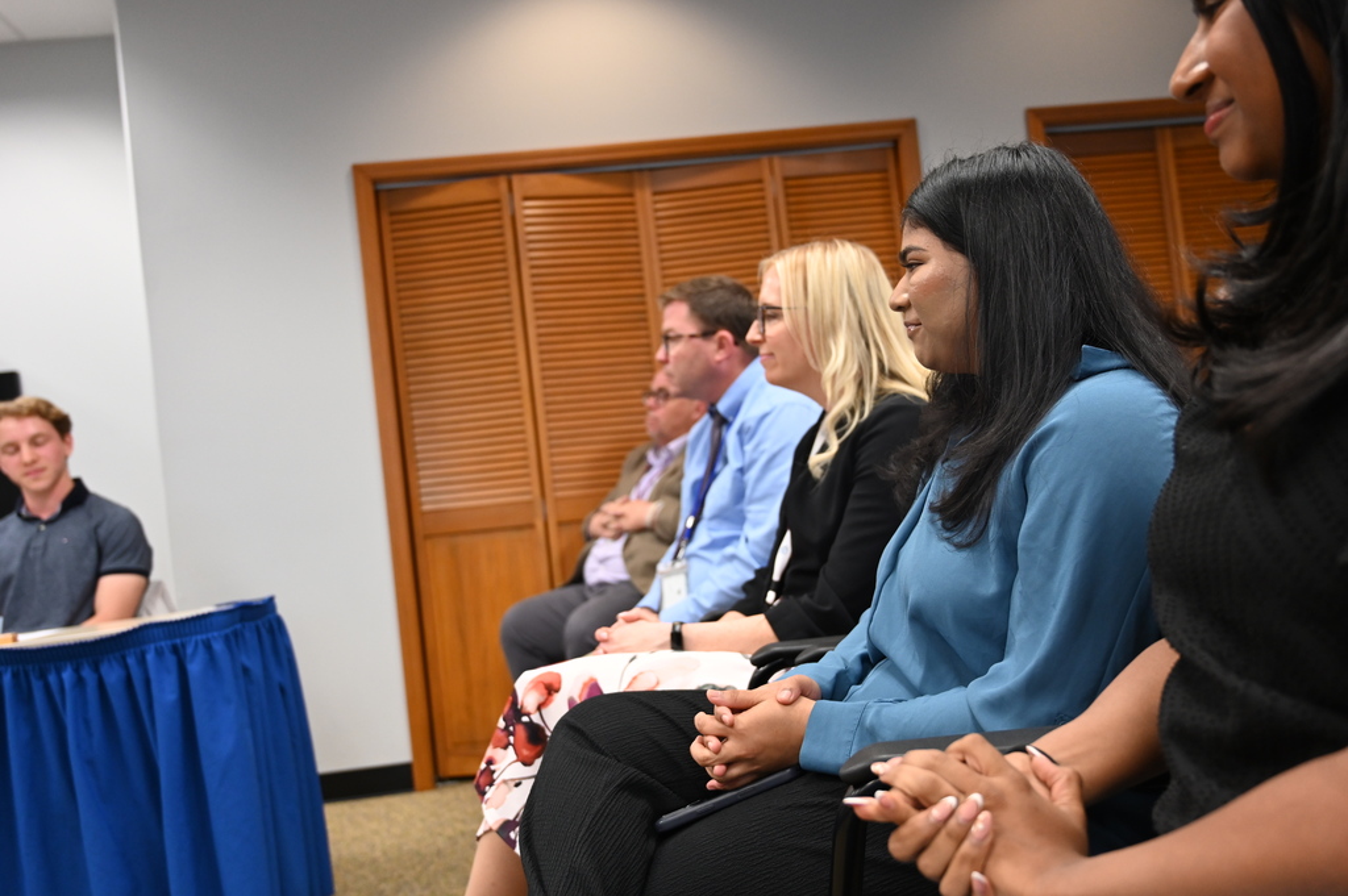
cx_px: 674
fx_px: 1216
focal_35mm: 32
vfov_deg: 40.5
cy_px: 448
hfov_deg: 58.0
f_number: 4
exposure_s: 1/125
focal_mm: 32.5
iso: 2000
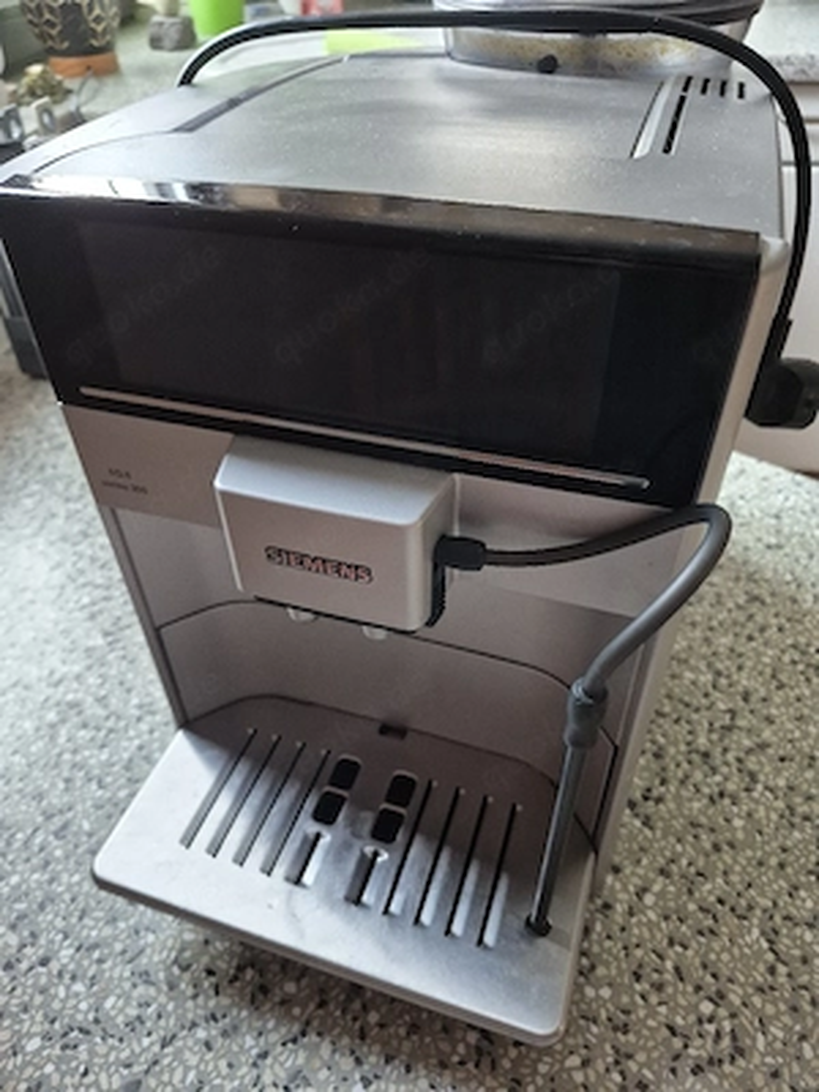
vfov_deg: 73.9
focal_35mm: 23
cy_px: 546
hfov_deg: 58.9
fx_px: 726
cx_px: 410
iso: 800
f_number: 1.8
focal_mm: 5.4
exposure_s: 1/100
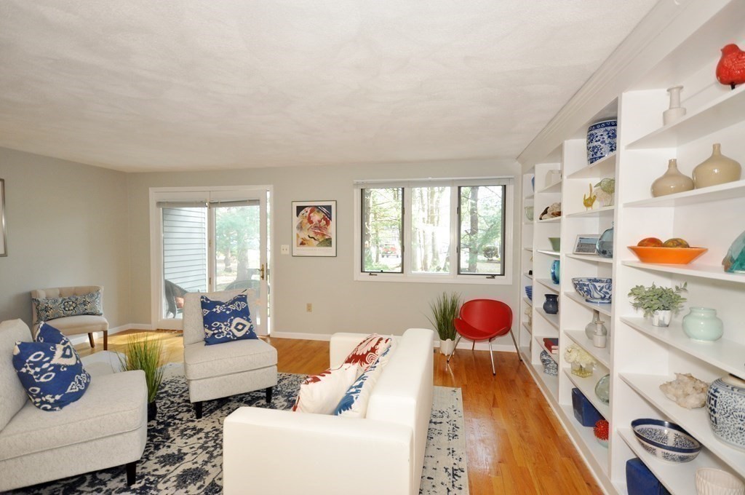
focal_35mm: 18
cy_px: 248
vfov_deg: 67.2
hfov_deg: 90.1
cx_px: 372
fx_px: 372
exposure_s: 1/60
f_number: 4.5
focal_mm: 12
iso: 640
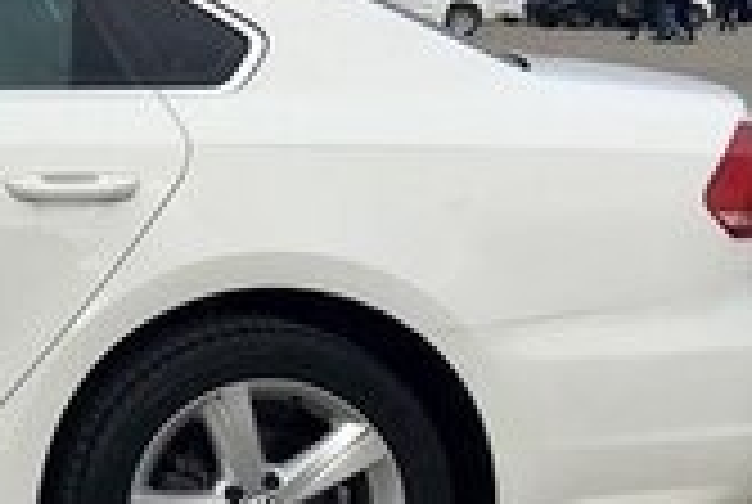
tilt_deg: -5.0
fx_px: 2490
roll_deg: -1.0
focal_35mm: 119
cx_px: -545
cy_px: 128
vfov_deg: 11.5
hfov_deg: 15.2
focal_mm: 4.15
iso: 25
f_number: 2.2
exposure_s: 1/974
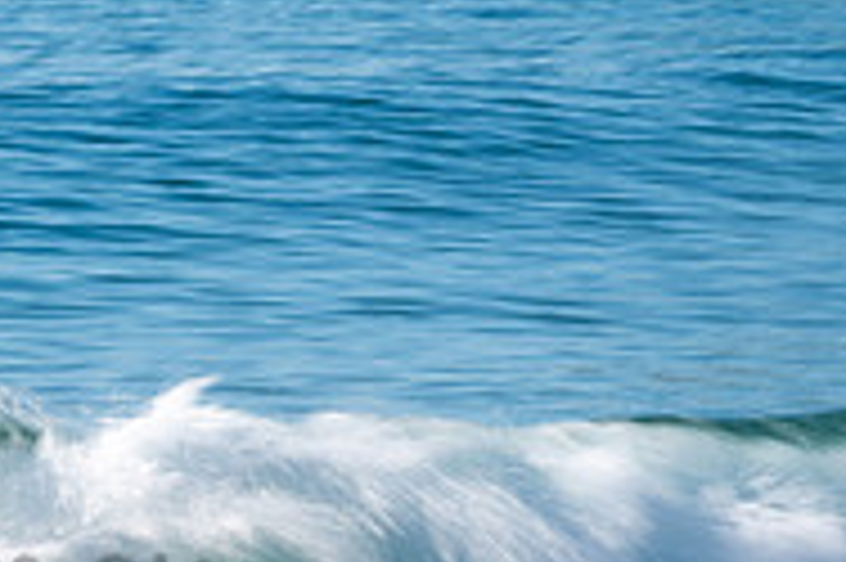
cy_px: 518
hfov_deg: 1.1
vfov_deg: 0.7
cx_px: -236
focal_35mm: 1848
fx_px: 43389
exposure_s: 1/20
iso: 31
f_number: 16
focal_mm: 500
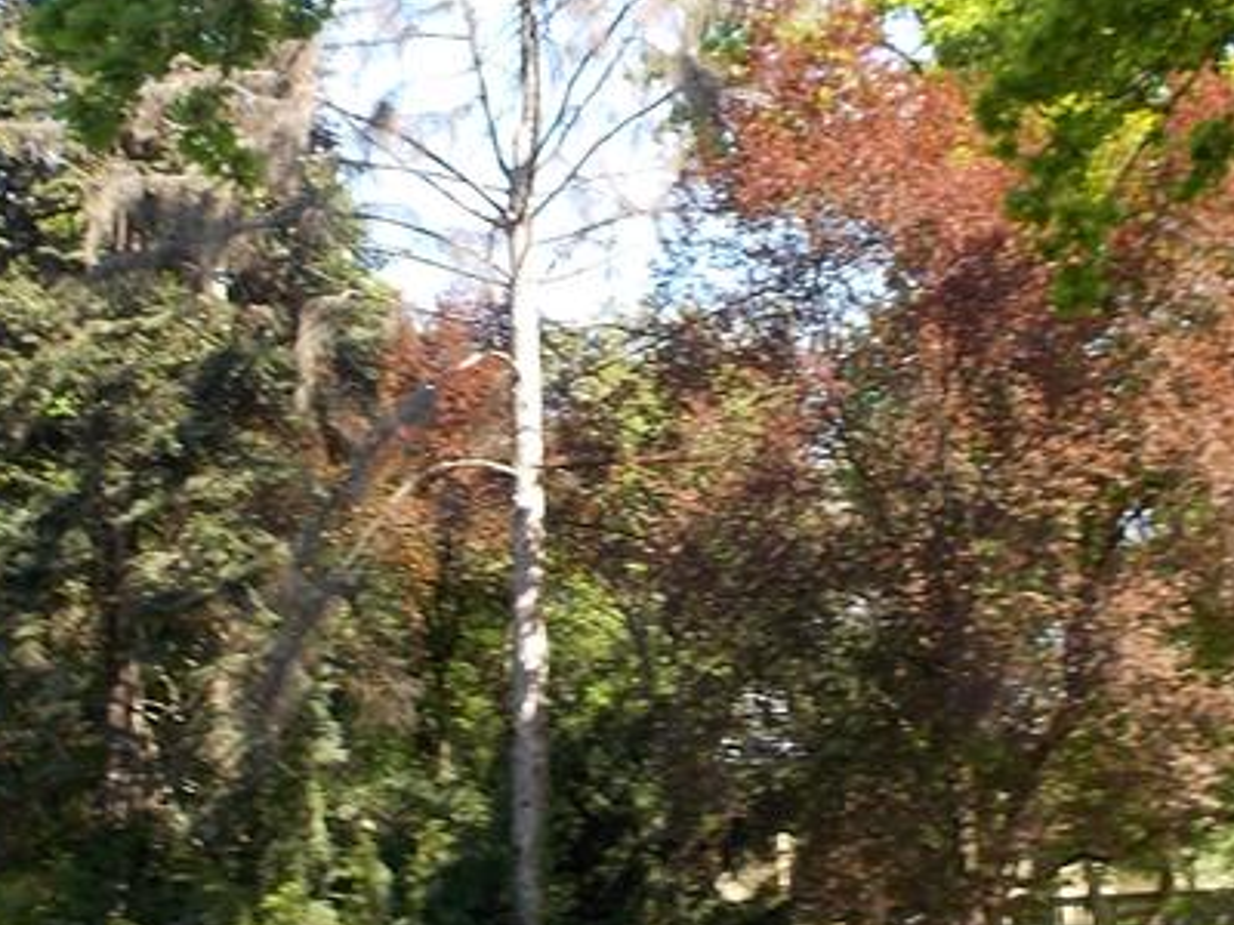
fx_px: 2068
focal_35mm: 58
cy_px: 453
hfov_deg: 33.2
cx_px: 697
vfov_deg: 25.2
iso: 80
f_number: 3.3
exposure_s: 1/160
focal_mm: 4.1
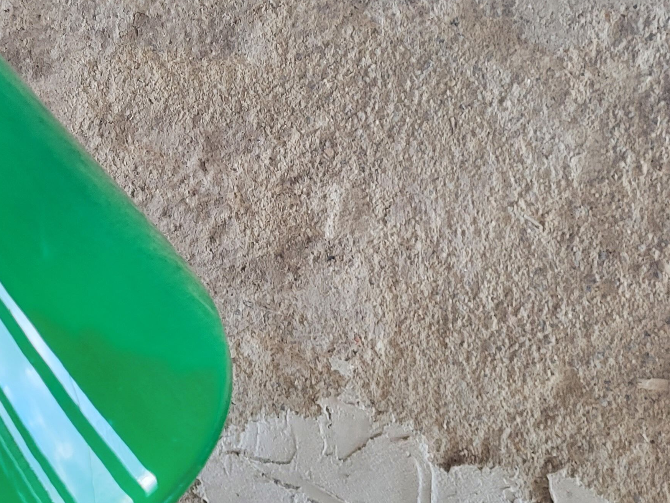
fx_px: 1161
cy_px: 161
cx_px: 134
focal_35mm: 60
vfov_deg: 24.3
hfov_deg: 31.4
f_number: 1.8
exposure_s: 1/100
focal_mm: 5.4
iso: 250
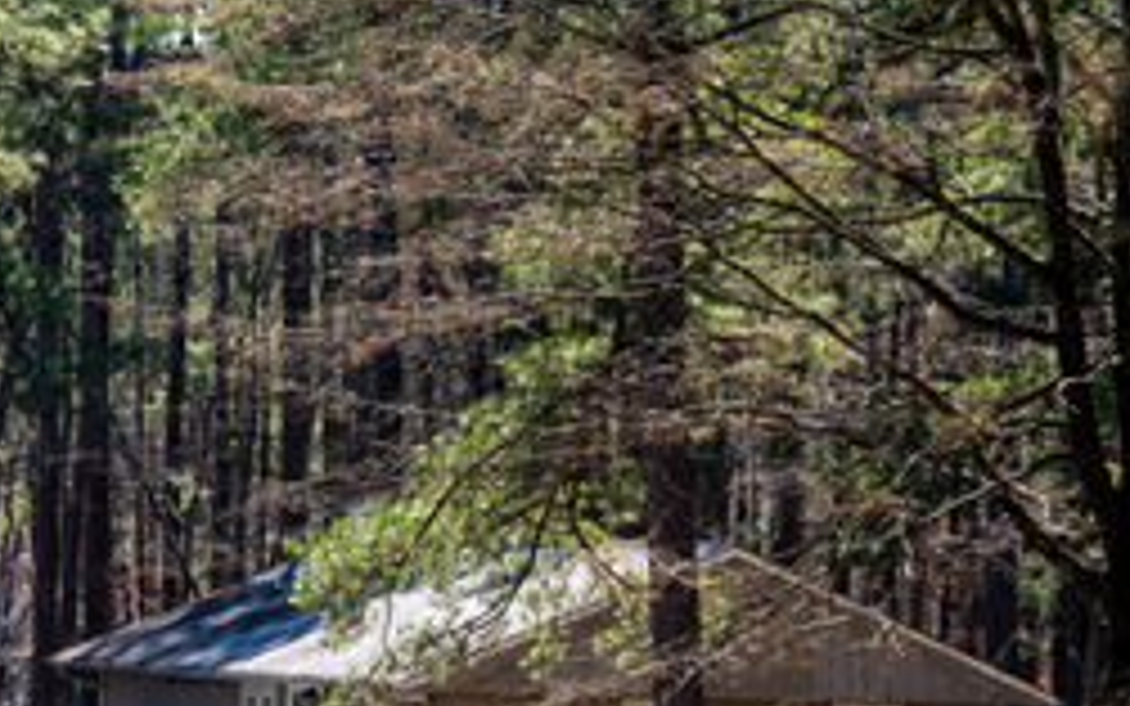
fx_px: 7886
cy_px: 841
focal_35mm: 256
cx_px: 342
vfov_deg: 5.1
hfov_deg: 8.2
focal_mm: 105
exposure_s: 1/250
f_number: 7.1
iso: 200
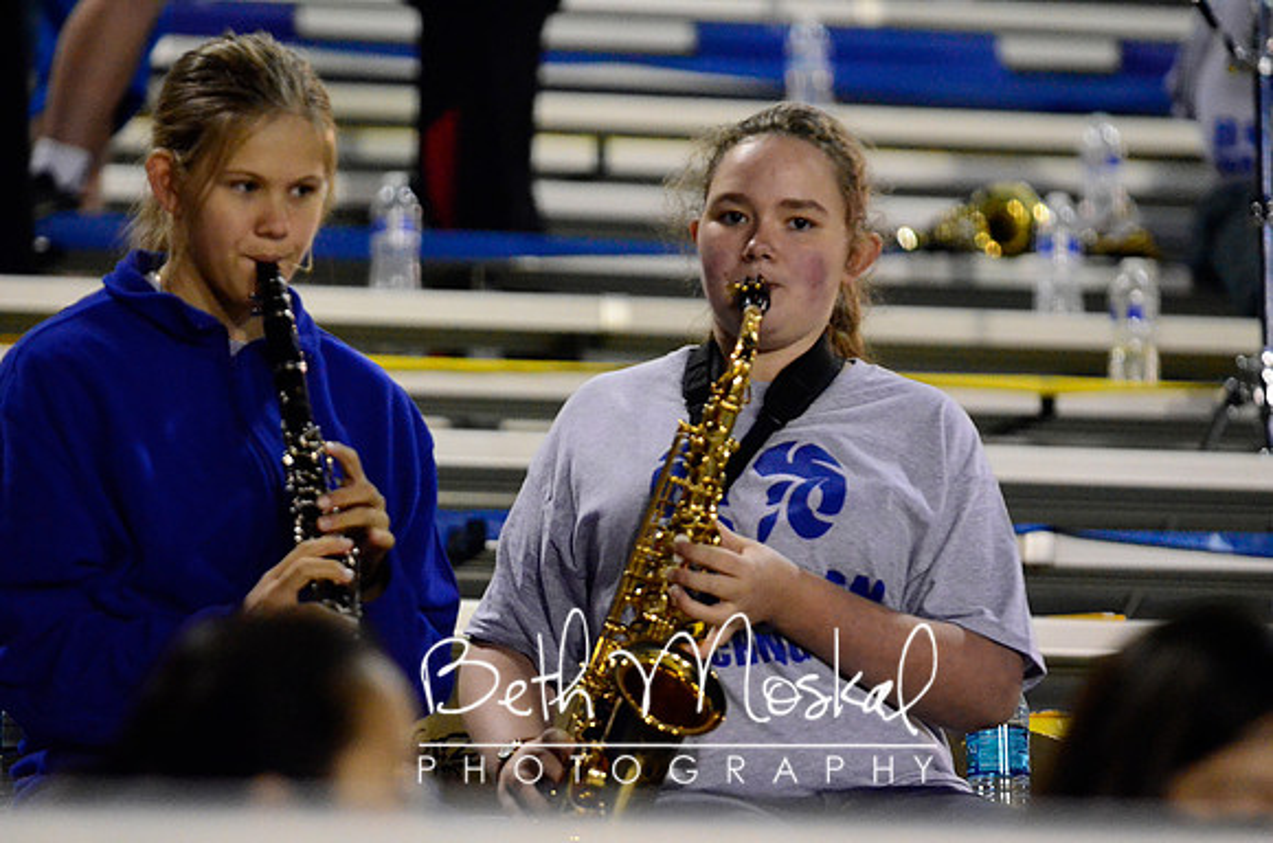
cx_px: 636
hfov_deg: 8.3
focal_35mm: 248
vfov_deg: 5.5
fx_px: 8733
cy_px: 422
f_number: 2.8
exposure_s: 1/250
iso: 6400
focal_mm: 165
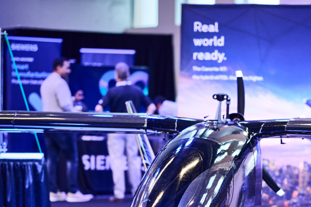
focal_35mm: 148
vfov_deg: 9.2
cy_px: 179
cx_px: 204
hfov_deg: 13.9
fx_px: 1278
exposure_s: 1/400
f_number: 2
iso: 2000
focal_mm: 85
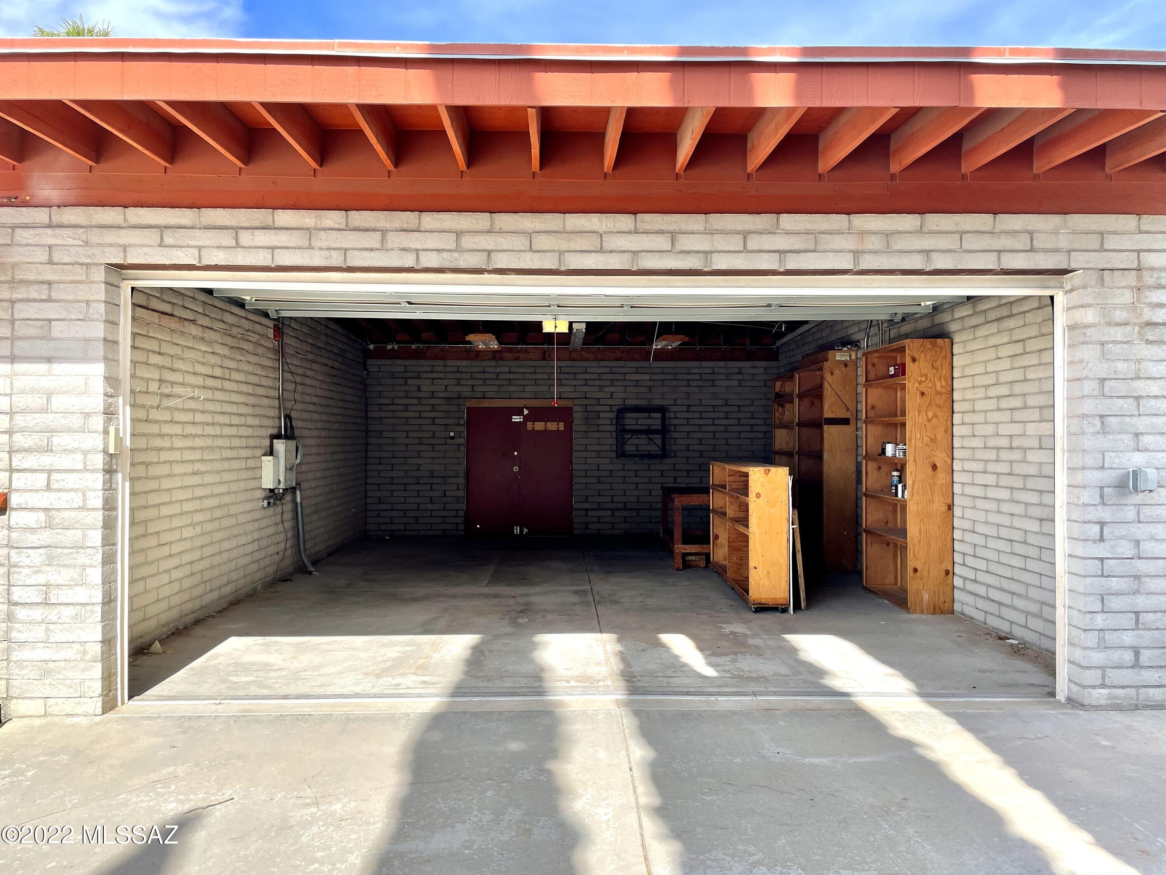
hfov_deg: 67.3
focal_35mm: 26
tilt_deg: +1.1
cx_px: 583
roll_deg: +0.6
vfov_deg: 53.1
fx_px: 876
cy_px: 438
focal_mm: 4.2
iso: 32
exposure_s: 1/1247
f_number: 1.6
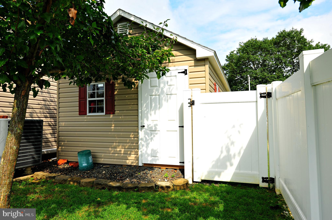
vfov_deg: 53.1
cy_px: 110
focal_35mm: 24
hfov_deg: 73.8
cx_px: 166
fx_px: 221
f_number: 8
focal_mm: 24
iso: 200
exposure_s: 1/320
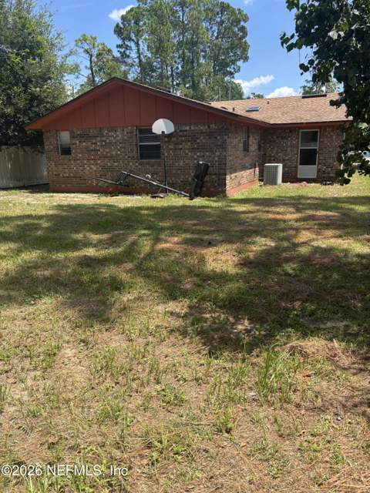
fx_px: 371
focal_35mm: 26
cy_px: 246
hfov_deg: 53.1
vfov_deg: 67.3
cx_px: 185
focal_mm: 5.96
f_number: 1.6
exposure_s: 1/1279
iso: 50
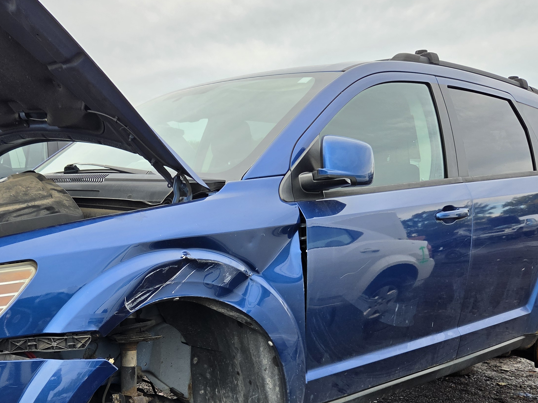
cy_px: 302
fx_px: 653
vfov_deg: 33.7
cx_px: 170
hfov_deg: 44.0
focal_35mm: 42
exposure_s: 1/738
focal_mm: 5.4
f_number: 1.8
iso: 80
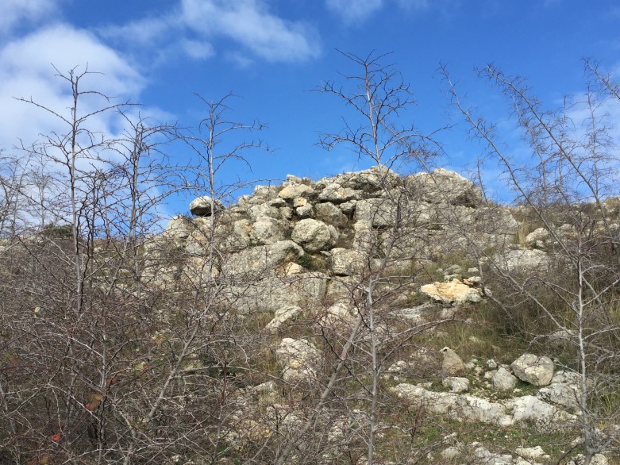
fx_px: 681
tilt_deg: +16.3
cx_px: 325
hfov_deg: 49.0
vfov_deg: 37.6
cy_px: 279
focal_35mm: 38
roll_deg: +1.3
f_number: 2.2
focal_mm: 4.15
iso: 32
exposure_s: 1/1464
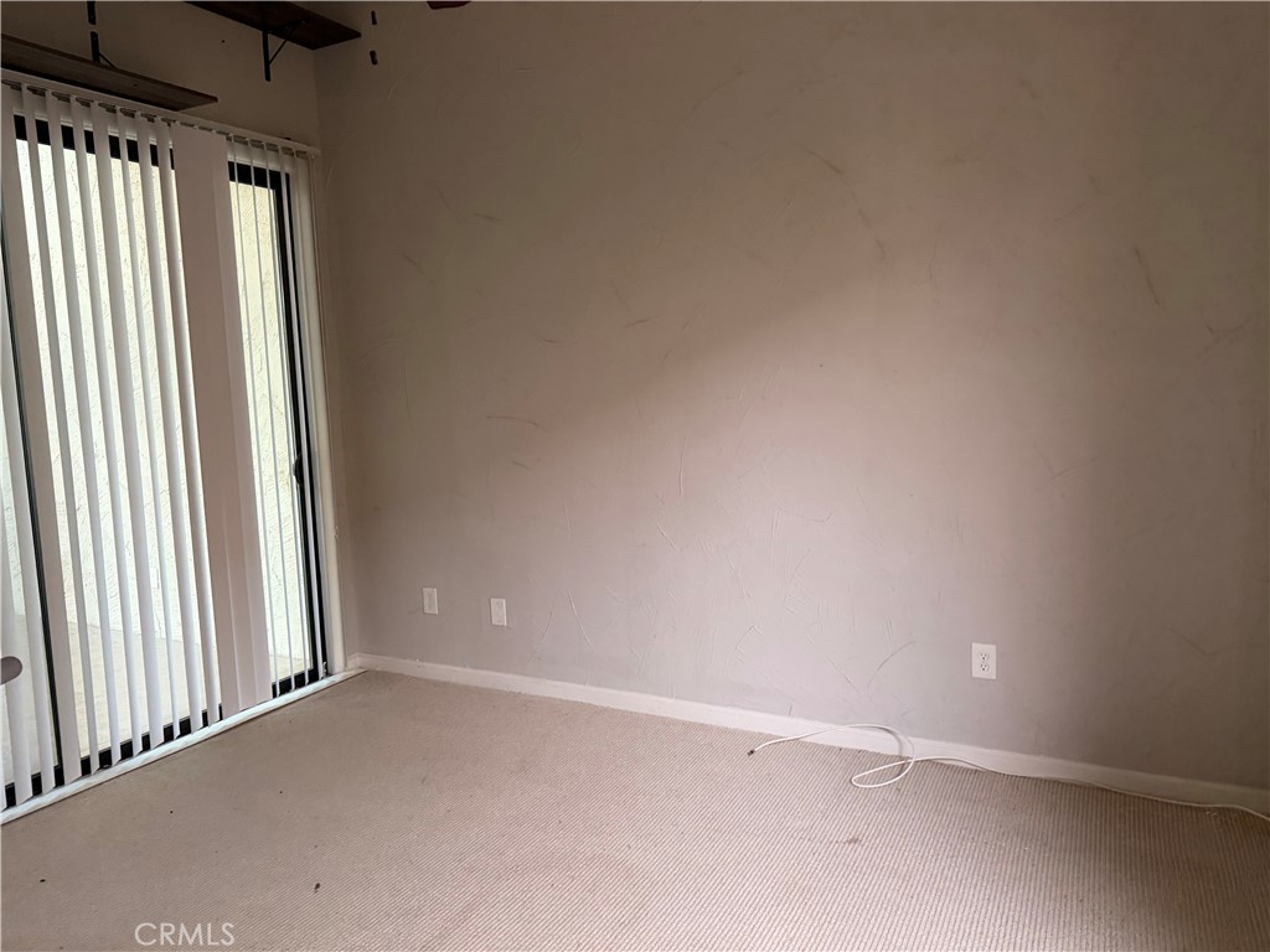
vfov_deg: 56.8
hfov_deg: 71.6
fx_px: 881
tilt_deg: -5.2
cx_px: 635
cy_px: 476
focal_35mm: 24
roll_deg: +2.0
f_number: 1.78
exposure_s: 1/60
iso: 400
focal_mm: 6.76
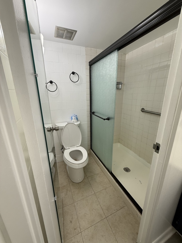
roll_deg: -0.4
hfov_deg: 85.7
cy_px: 122
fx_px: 98
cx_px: 91
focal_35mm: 14
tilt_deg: -16.5
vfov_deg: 102.1
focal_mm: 2.22
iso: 64
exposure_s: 1/120
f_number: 2.2
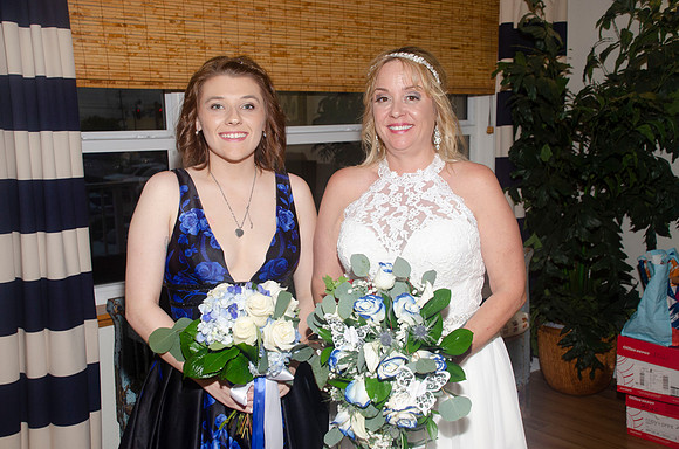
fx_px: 790
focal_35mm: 42
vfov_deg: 31.7
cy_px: 224
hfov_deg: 46.5
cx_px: 340
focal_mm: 28
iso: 200
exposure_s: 1/160
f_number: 5.6
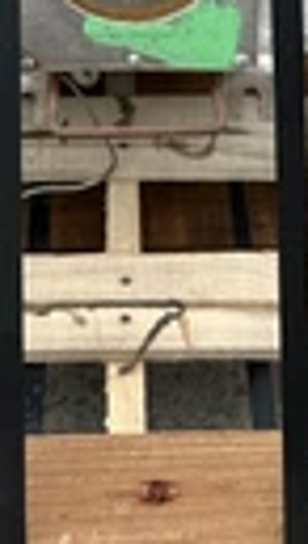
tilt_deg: -27.4
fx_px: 1171
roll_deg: -1.4
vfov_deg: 21.5
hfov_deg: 15.0
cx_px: 127
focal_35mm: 81
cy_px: -295
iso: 80
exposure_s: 1/654
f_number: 1.78
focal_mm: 6.86
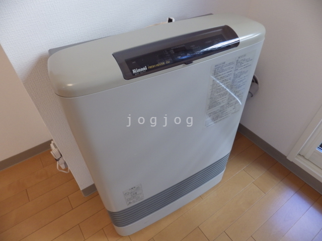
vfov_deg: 61.1
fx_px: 205
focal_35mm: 22
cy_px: 120
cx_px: 161
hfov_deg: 76.4
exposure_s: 1/45
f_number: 3.1
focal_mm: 4
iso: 160
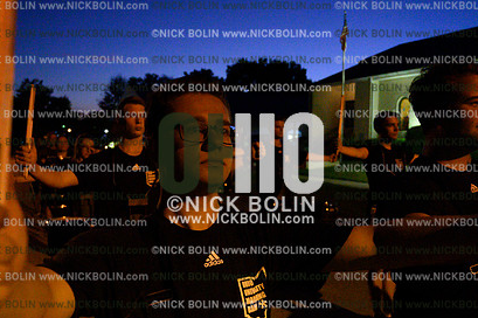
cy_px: 168
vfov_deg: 38.8
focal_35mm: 34
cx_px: 241
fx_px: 451
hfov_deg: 55.8
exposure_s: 1/400
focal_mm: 24
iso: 32000
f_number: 4
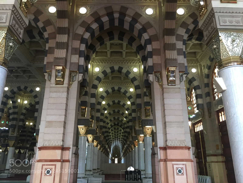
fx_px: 204
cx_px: 122
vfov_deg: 48.2
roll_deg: -1.2
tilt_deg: +19.7
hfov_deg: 61.7
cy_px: 92
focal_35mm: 29
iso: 80
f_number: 2.2
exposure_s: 1/30
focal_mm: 4.15
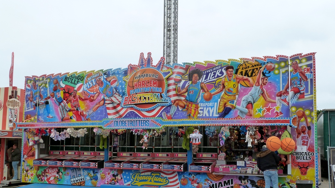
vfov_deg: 30.3
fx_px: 346
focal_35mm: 39
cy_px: 117
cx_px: 170
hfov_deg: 51.6
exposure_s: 1/250
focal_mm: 6.2
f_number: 5
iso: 160
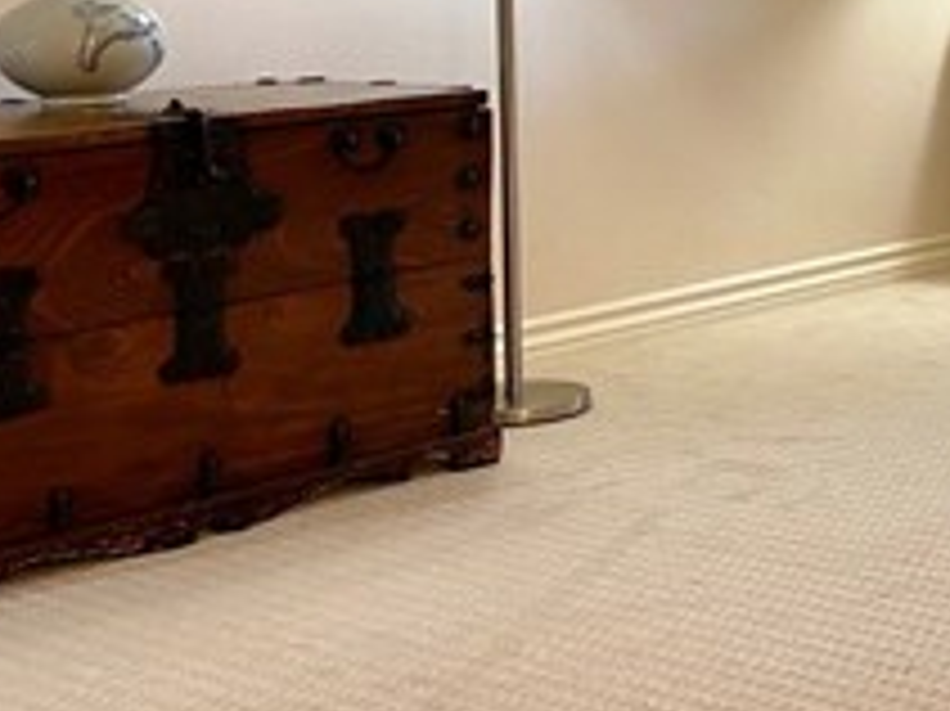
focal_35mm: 79
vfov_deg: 18.4
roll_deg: +0.2
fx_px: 2167
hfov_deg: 22.3
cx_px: 1225
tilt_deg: -2.5
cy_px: 81
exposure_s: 1/60
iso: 100
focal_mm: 4.25
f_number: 1.8
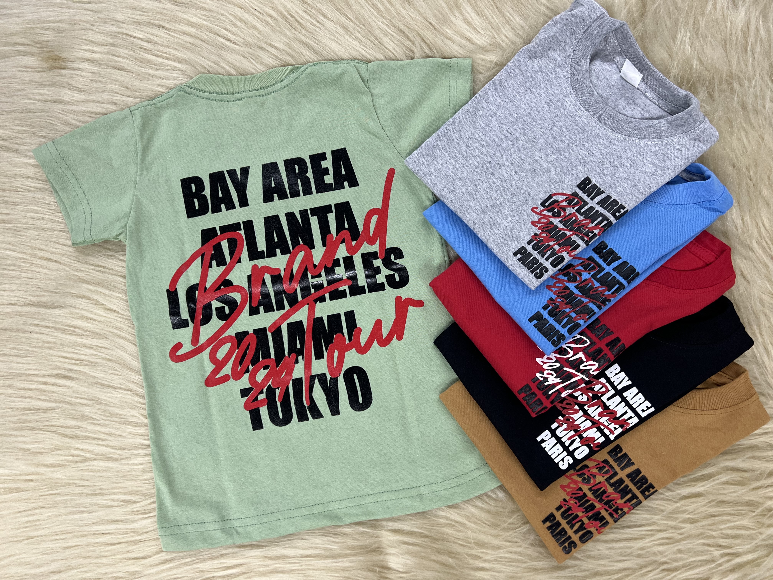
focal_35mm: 26
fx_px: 581
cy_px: 290
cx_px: 386
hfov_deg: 67.3
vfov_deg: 53.1
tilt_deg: -81.4
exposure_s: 1/100
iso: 100
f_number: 1.5
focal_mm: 5.7
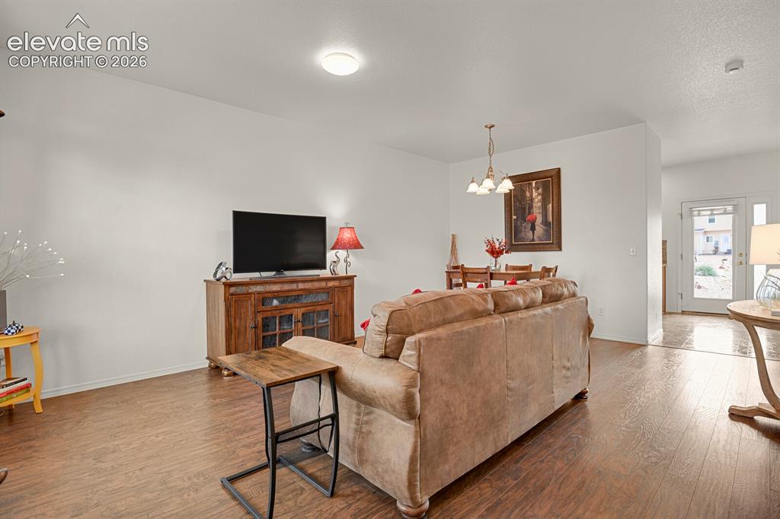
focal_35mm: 17
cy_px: 260
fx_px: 368
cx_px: 390
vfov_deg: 70.4
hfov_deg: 93.3
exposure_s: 2
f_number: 6.3
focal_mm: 17
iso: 250
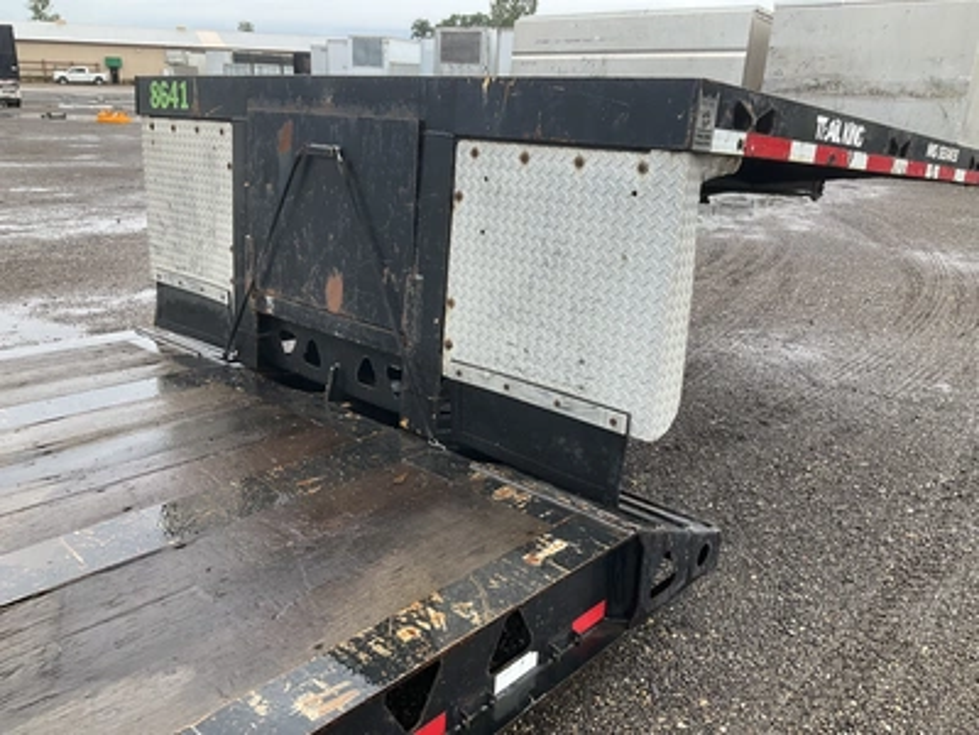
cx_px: 490
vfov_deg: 48.2
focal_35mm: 29
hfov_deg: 61.7
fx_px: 820
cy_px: 368
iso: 20
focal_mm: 3
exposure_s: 1/190
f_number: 1.8
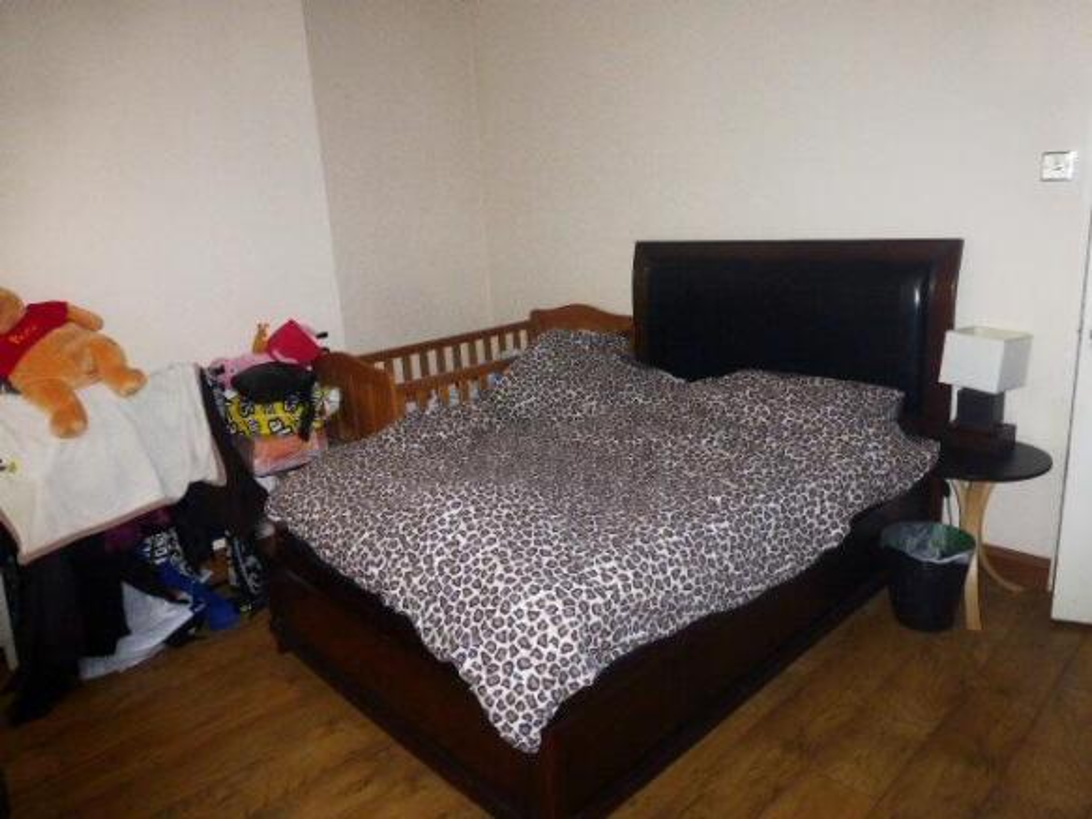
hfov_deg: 71.6
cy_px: 410
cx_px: 546
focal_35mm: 24
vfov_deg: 56.8
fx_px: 757
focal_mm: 4.3
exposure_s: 1/80
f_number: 3.3
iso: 100
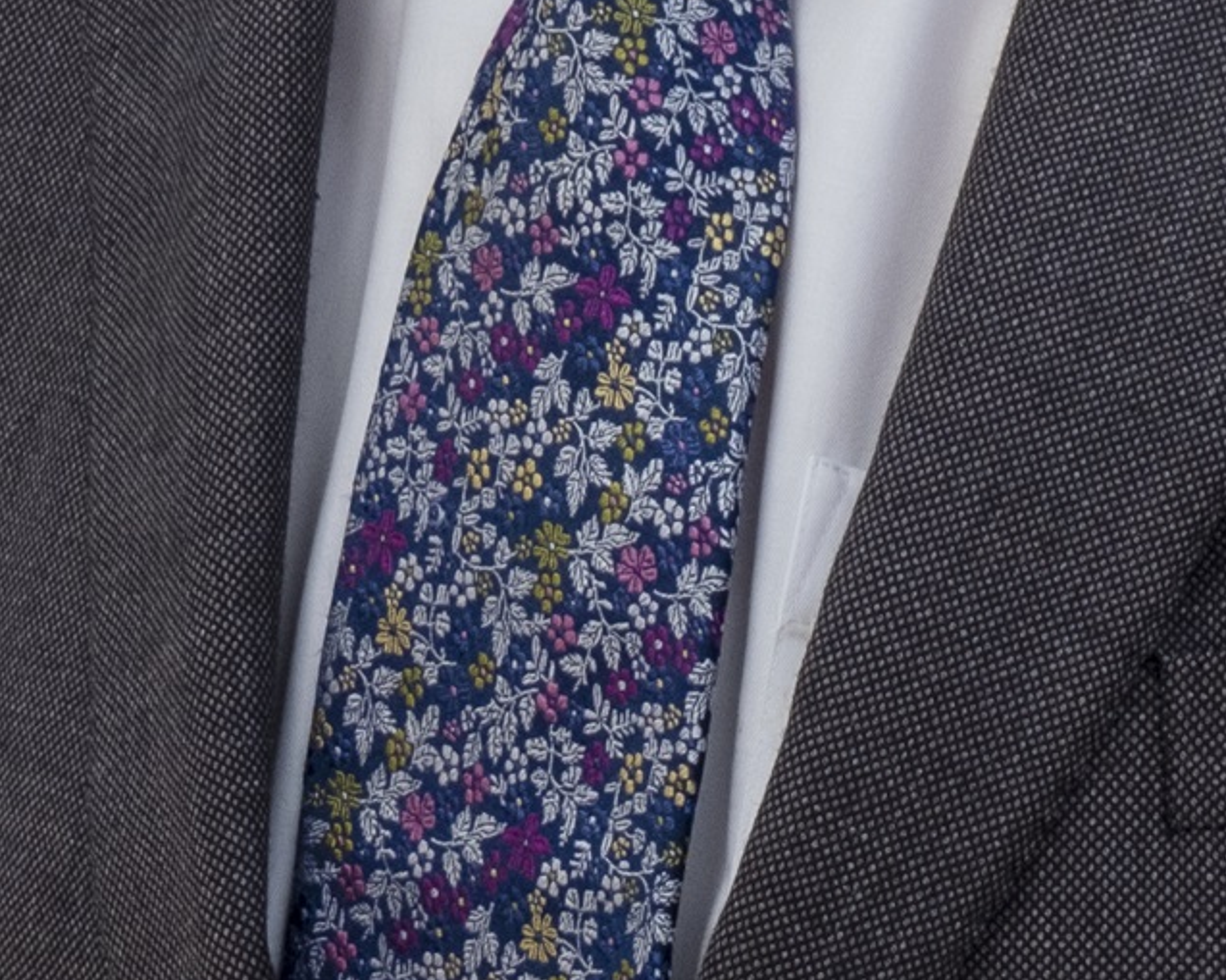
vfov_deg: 8.0
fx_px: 6673
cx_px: 472
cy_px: -1009
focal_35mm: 184
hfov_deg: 10.5
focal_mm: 26.6
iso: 250
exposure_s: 1/160
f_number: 11
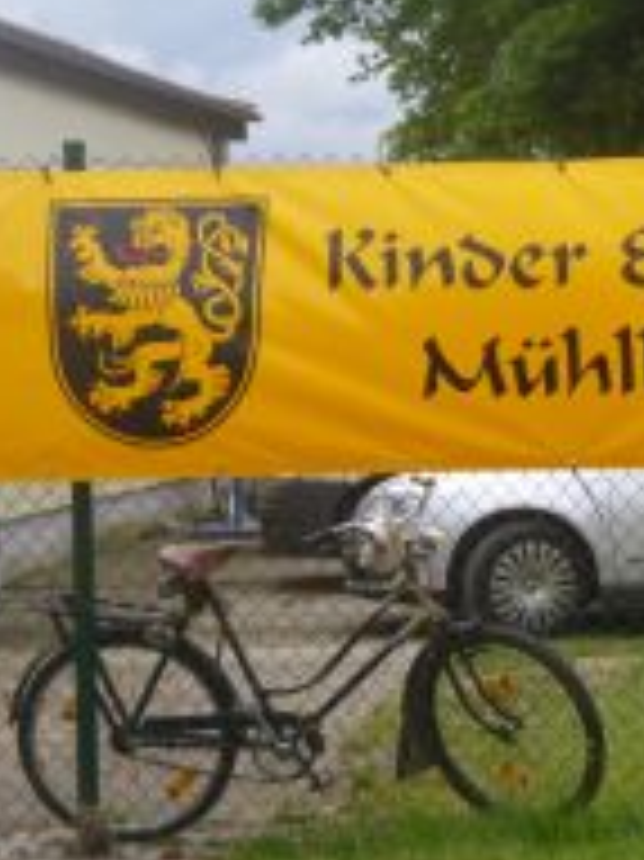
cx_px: 770
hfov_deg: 11.3
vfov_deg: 15.4
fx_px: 3179
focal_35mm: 128
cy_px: 360
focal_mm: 10.9
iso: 100
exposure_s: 1/320
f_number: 4.1
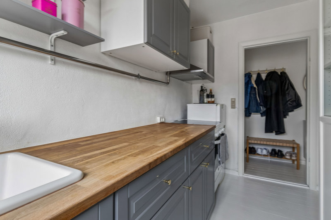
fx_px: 152
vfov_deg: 72.0
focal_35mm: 16
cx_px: 166
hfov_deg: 95.0
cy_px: 110
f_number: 8
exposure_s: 1/1.67
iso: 640
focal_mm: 11
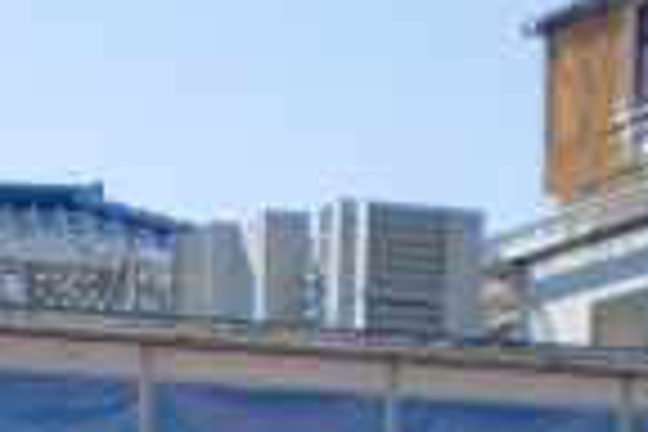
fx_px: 2916
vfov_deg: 8.2
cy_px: 778
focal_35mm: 162
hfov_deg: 12.4
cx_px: -112
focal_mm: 6.3
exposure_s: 1/800
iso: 64
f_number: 3.1
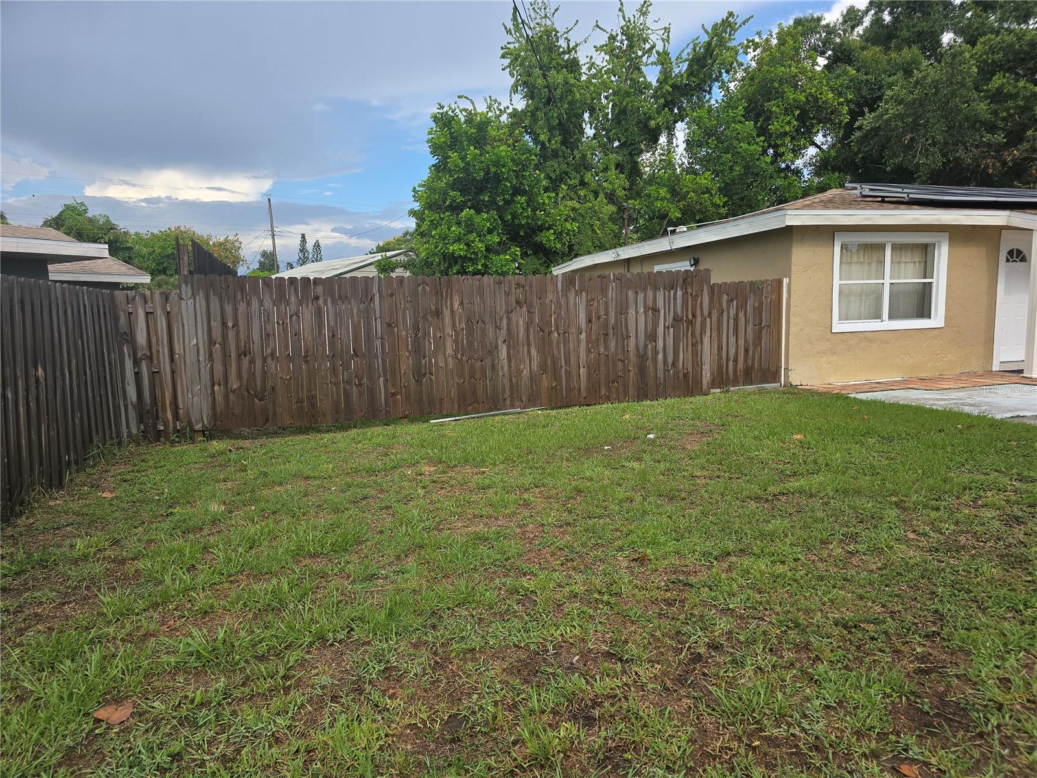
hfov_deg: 73.9
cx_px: 518
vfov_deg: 58.9
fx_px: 689
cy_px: 389
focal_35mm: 23
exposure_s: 1/377
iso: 12
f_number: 1.7
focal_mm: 6.3
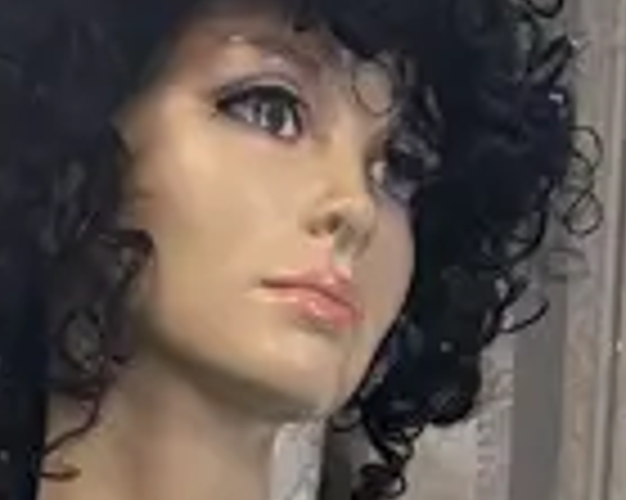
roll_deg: -2.1
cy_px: 1923
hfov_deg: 11.2
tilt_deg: -21.6
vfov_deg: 7.0
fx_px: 3203
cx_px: 297
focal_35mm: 173
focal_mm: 6.86
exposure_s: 1/100
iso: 200
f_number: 1.78
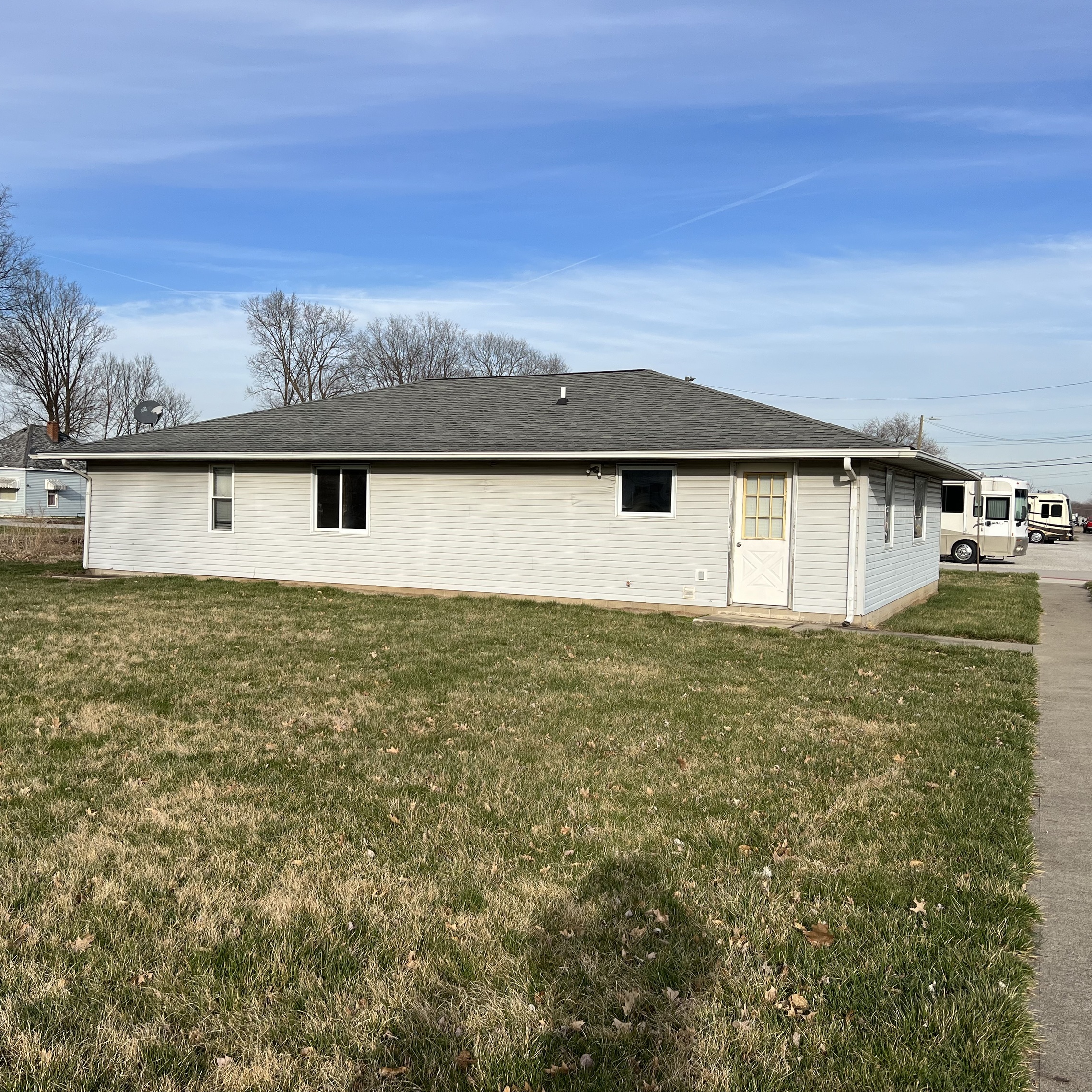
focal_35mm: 31
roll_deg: +0.3
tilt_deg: -2.1
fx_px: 1106
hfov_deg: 52.4
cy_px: 546
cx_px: 487
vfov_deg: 52.5
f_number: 1.5
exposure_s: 1/3704
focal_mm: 5.7
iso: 50
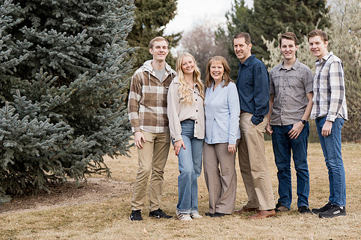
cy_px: 111
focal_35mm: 84
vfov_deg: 16.3
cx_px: 200
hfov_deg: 24.2
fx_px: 842
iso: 125
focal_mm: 70
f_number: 2.8
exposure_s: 1/200
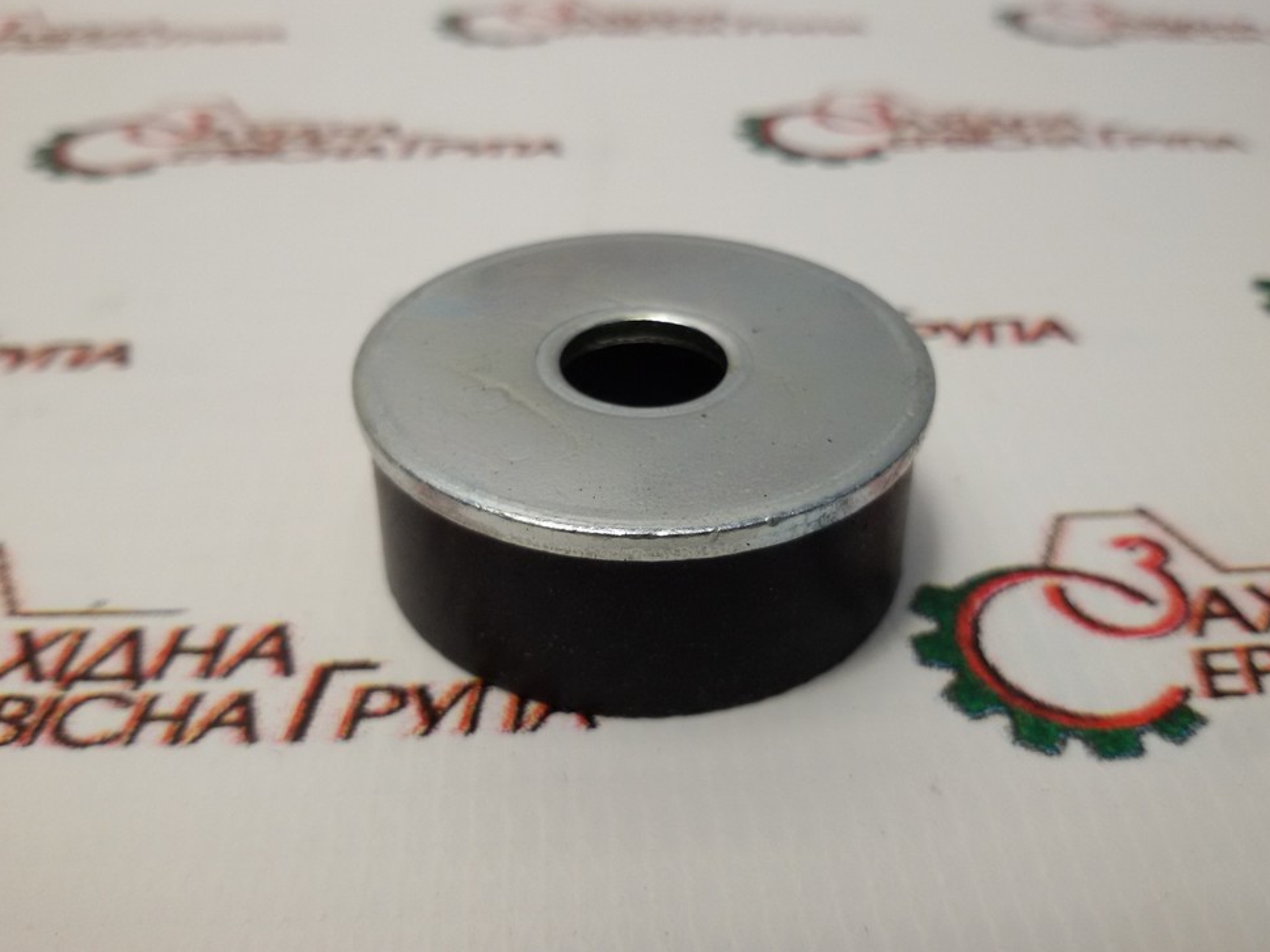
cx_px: 629
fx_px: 1174
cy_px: 471
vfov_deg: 44.2
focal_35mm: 32
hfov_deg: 56.8
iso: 64
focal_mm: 2.93
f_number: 2.4
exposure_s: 1/100
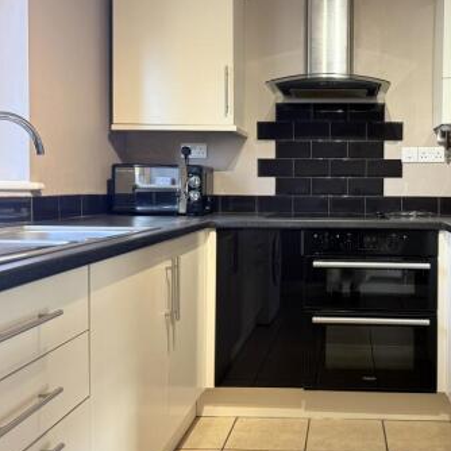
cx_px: 327
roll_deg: -0.3
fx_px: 545
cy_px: 203
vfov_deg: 44.9
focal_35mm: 37
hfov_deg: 43.7
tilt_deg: -0.9
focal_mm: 6.76
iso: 125
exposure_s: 1/50
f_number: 1.78
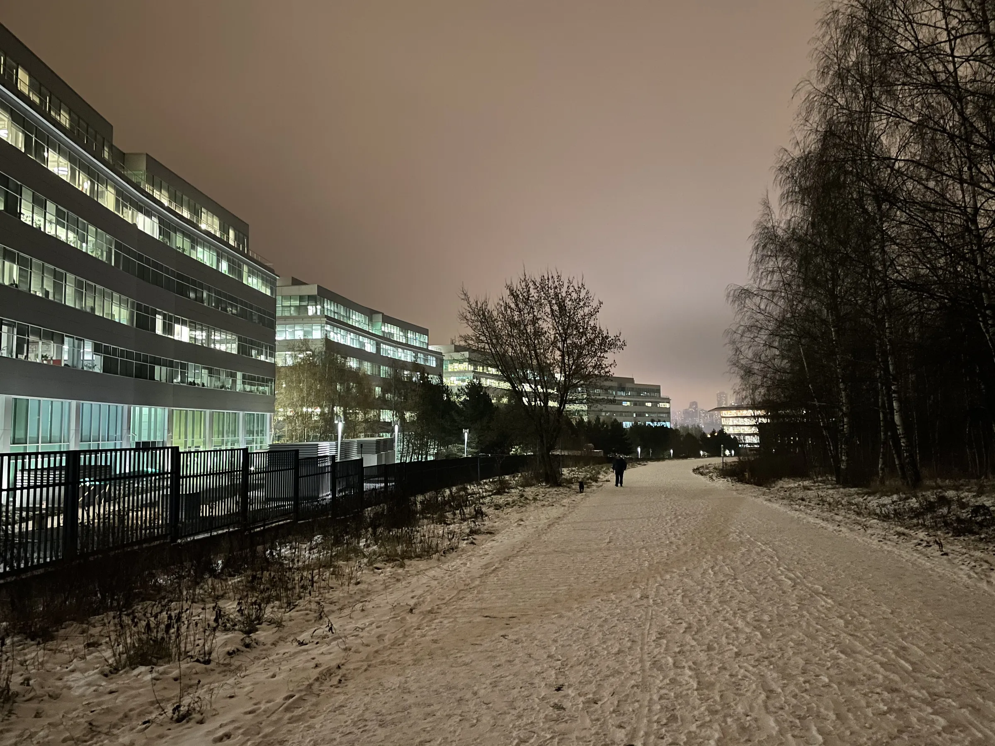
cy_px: 373
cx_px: 498
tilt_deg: +5.1
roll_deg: +0.2
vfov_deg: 53.1
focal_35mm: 26
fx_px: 747
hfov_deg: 67.3
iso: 500
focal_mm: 4.2
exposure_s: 1/10
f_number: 1.6
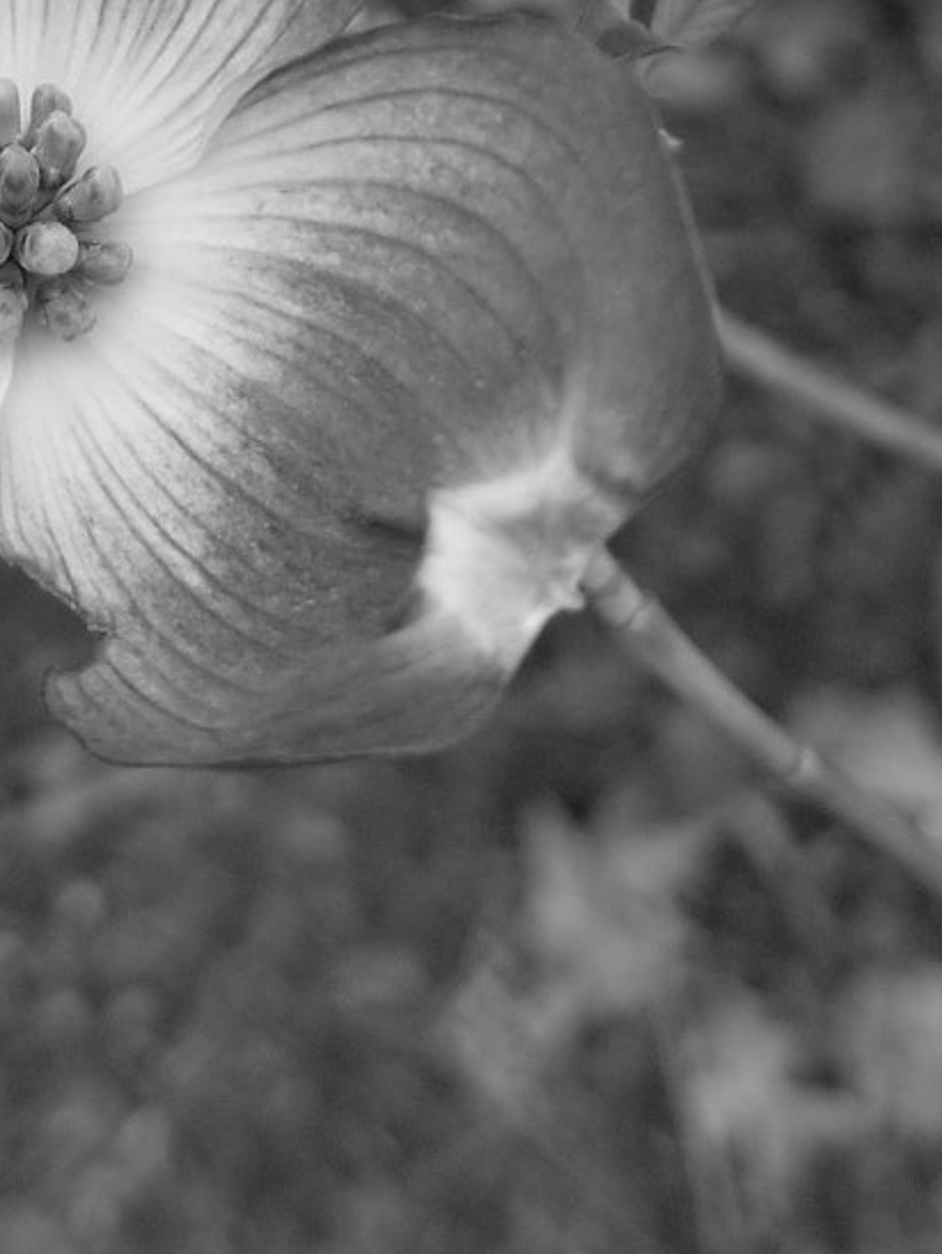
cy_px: -76
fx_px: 2754
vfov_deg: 24.2
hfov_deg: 19.1
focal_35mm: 76
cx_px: 138
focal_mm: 4.25
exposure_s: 1/503
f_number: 1.7
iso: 50
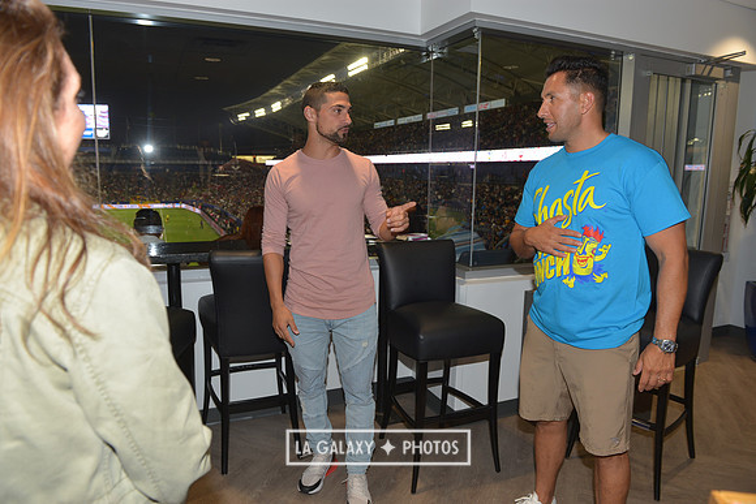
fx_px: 504
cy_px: 252
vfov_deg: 53.2
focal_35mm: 24
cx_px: 378
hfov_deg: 73.7
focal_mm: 24
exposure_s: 1/60
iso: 200
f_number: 5
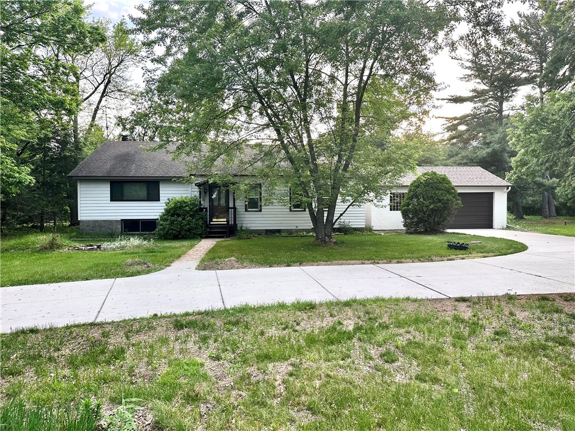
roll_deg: +0.0
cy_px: 216
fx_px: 399
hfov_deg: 71.6
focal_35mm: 24
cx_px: 288
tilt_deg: -1.6
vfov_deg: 56.8
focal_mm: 6.86
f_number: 1.78
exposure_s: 1/242
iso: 80
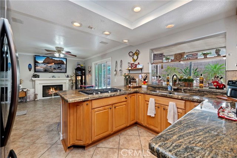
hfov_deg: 104.3
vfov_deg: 81.1
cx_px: 118
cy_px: 79
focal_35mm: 14
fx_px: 92
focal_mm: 14
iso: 500
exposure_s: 1/8
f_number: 10
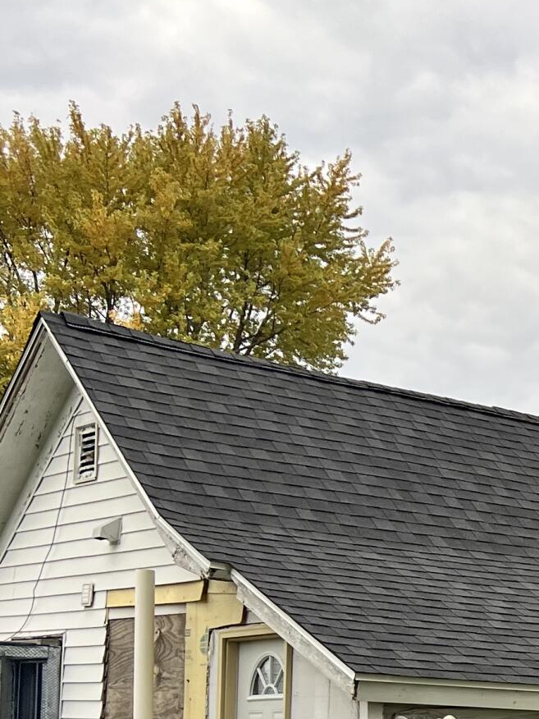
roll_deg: -1.3
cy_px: 782
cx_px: 916
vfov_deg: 21.0
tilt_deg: +2.4
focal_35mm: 89
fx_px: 1848
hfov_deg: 14.8
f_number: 1.5
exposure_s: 1/443
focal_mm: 5.7
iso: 50
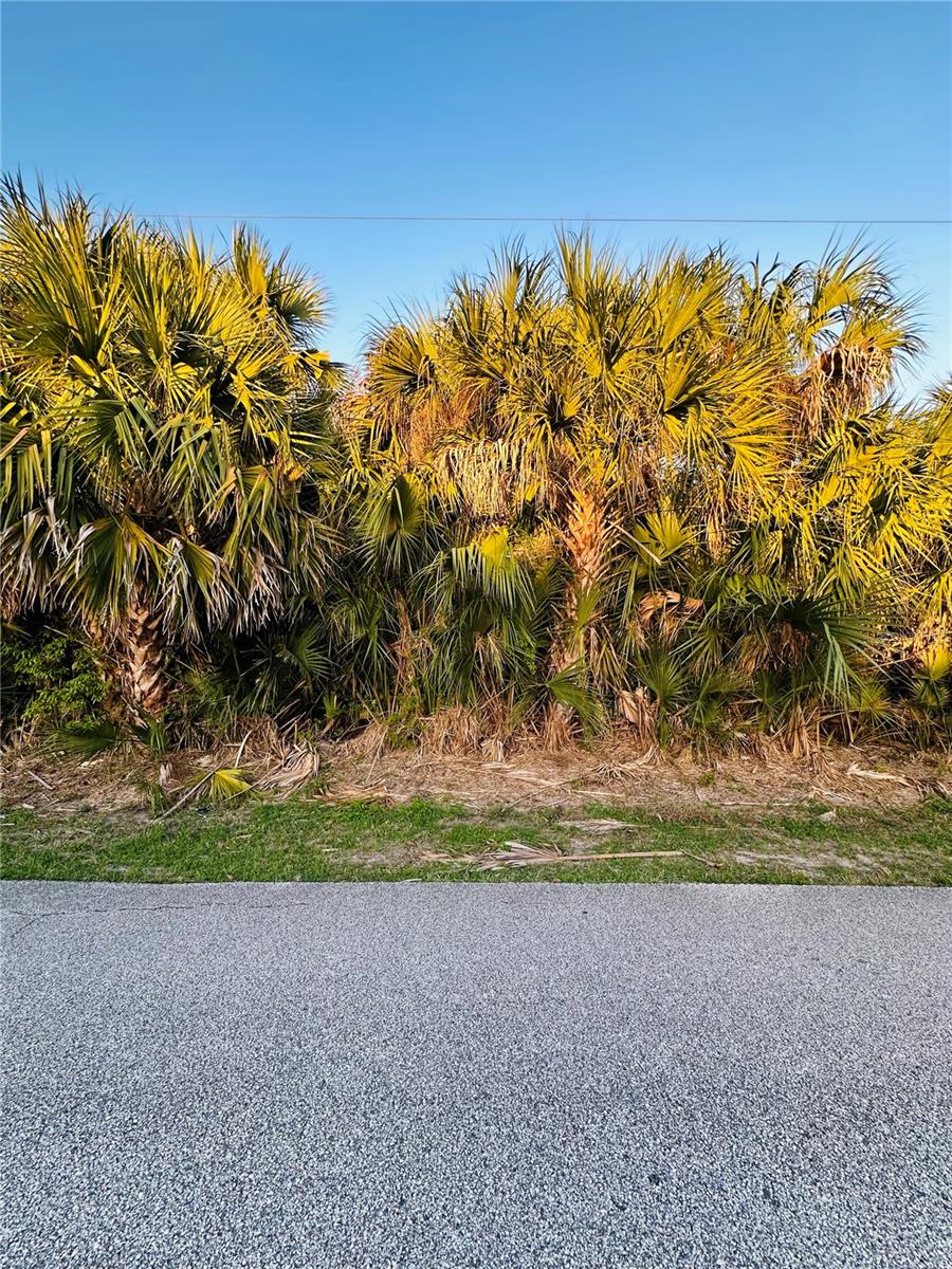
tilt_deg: +3.6
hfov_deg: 85.7
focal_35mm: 14
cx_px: 476
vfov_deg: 102.1
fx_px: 513
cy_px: 634
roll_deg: -1.4
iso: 80
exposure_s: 1/99
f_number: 2.2
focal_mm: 2.22
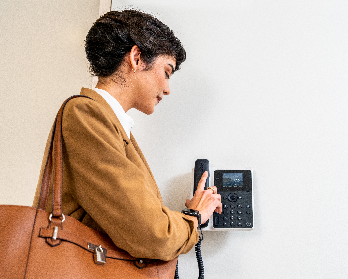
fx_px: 412
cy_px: 138
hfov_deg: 45.6
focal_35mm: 40
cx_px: 204
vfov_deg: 37.3
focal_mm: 35
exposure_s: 1/125
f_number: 4
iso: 500
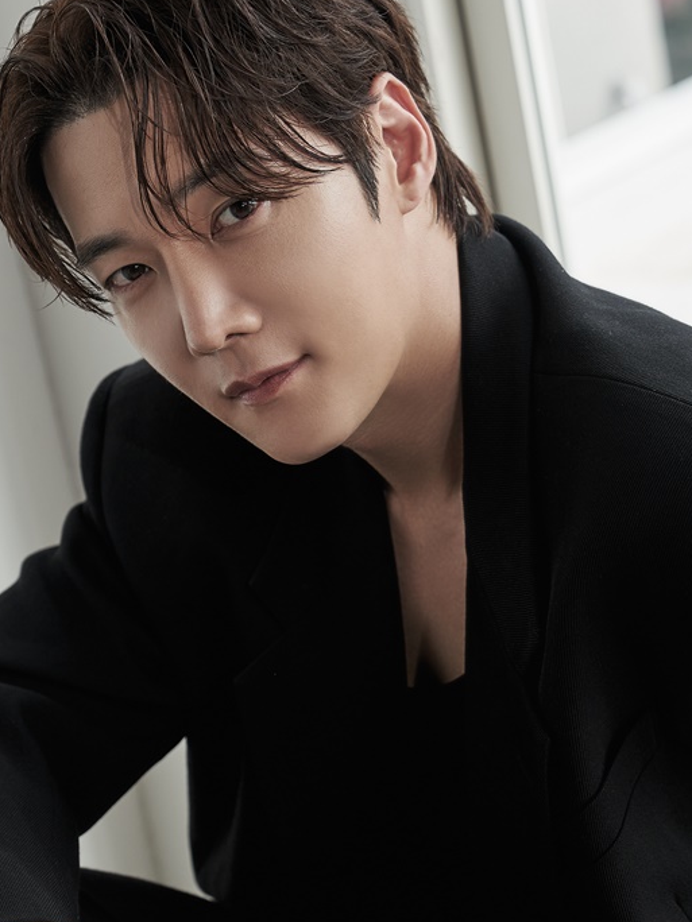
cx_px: 302
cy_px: 636
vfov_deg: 17.5
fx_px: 2985
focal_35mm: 112
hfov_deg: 13.2
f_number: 4
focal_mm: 59
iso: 250
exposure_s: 1/320
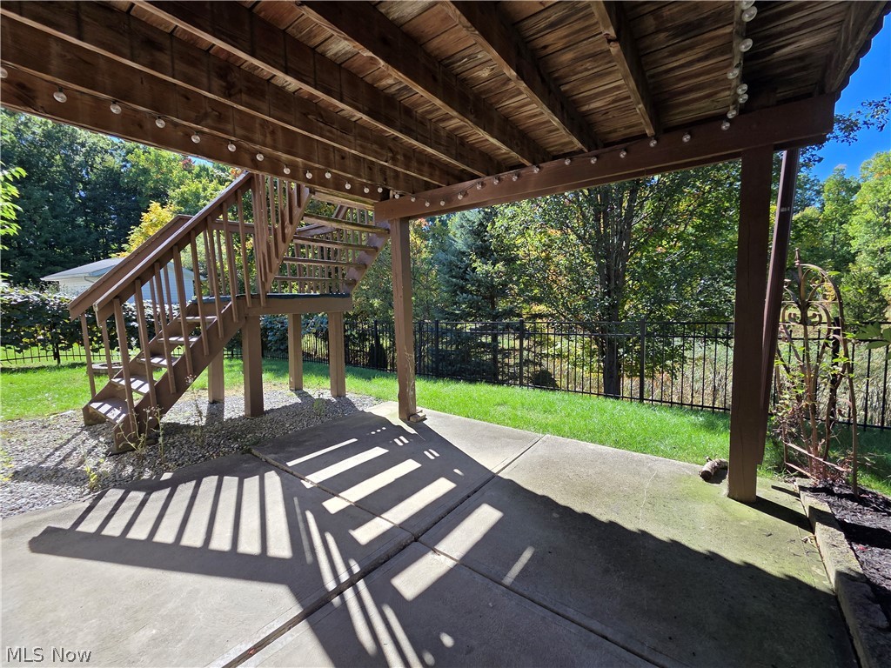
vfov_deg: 89.9
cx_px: 446
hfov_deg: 106.2
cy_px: 334
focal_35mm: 13
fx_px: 335
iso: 50
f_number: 2.2
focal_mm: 2.2
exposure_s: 1/621
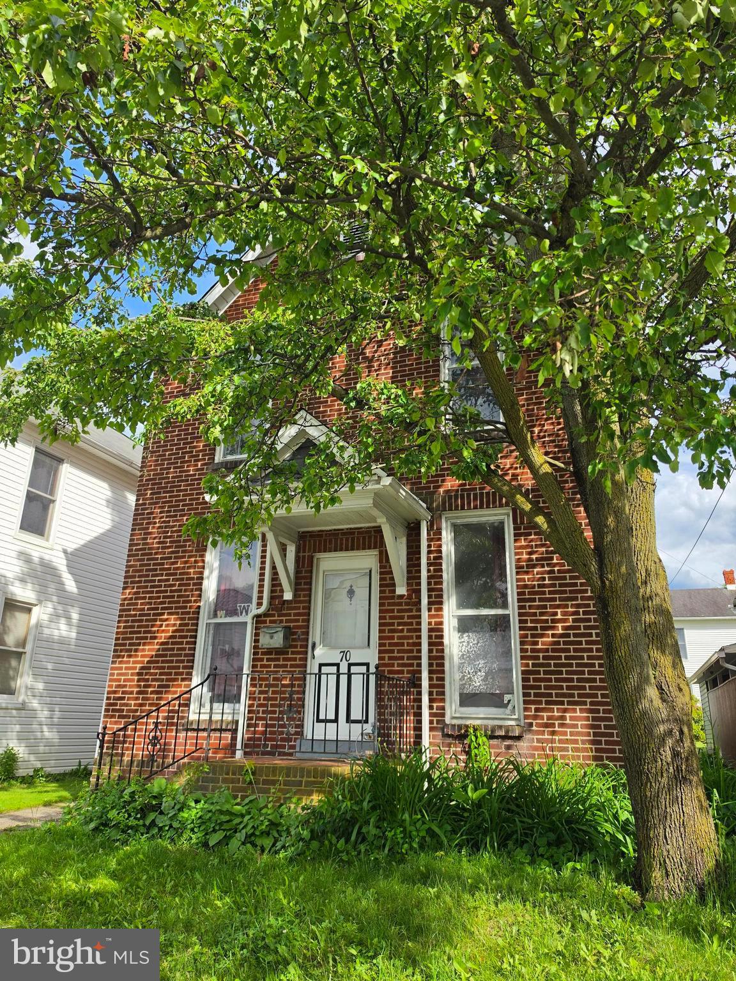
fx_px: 652
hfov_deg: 58.9
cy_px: 490
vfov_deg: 73.9
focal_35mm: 23
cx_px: 368
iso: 64
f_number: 1.4
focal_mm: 6.5
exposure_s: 1/4143
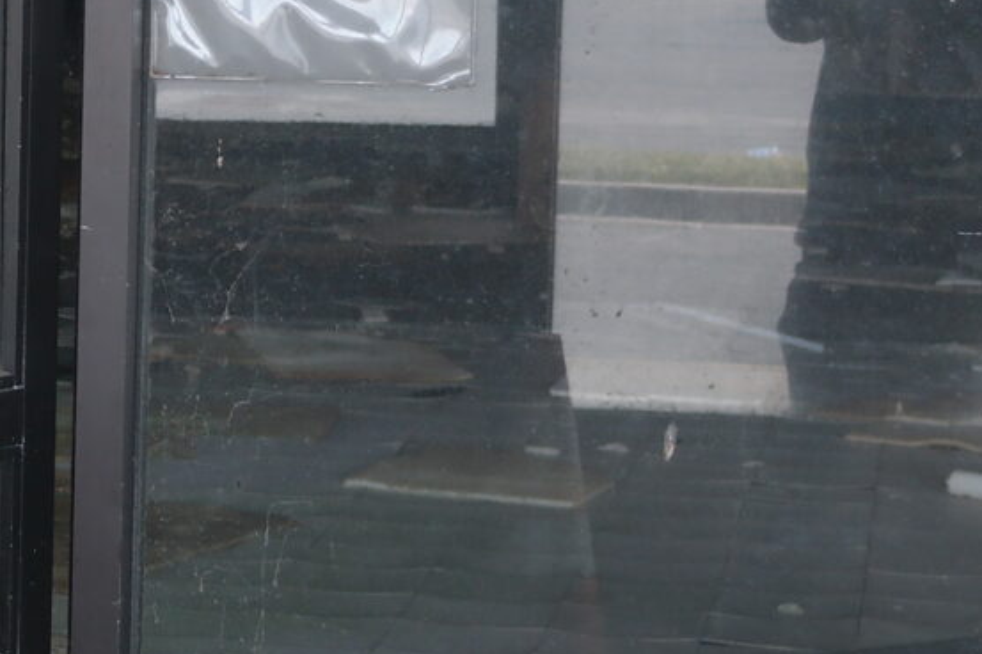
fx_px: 3789
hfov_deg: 14.4
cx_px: -87
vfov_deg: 9.9
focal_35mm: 139
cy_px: 246
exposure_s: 1/60
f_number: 3.5
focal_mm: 20
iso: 200
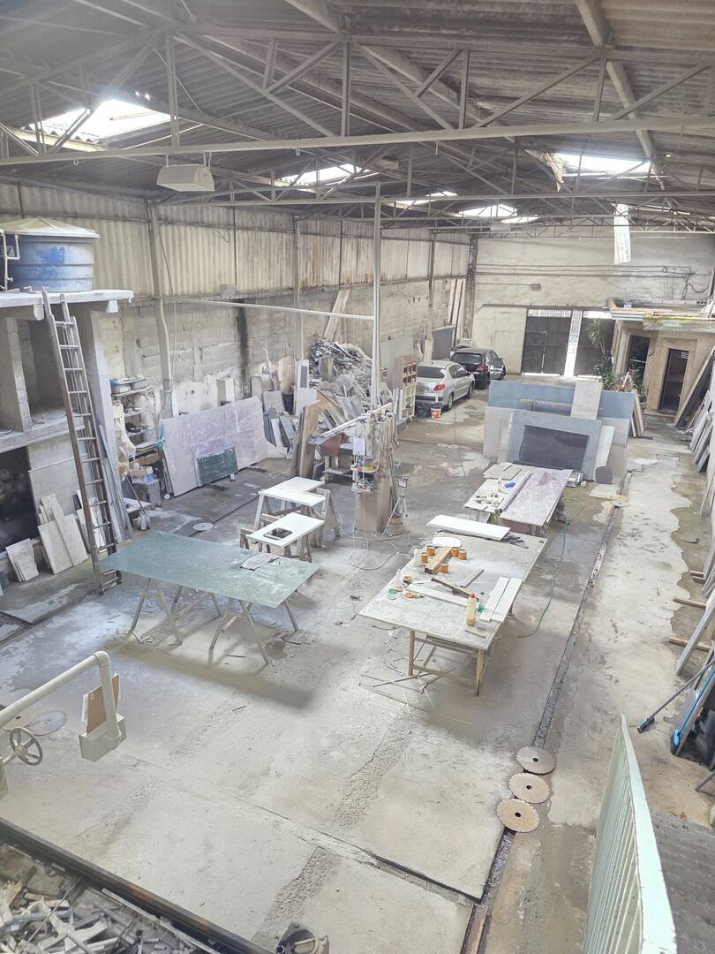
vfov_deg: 73.9
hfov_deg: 58.9
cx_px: 358
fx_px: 633
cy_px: 477
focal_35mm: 23
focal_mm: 6.3
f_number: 1.7
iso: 640
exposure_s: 1/120
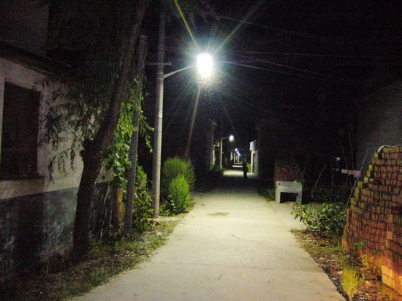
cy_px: 150
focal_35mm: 35
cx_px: 201
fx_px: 406
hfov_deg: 52.6
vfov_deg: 40.7
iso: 400
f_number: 2.8
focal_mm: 5.8
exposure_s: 1/8
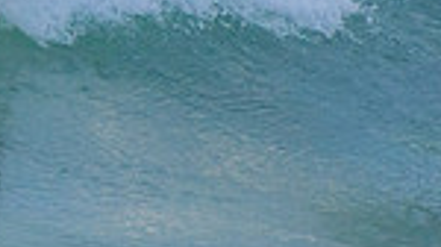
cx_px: -270
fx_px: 29460
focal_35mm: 2522
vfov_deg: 0.5
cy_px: -184
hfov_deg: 0.9
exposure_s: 1/1250
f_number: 5.6
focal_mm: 400
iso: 450
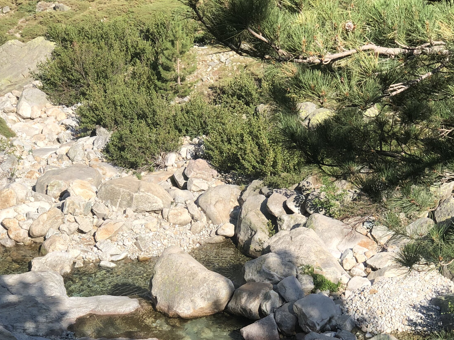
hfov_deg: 20.9
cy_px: 255
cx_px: 257
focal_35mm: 94
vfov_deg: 15.7
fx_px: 1233
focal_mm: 6
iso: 16
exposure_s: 1/706
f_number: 2.4
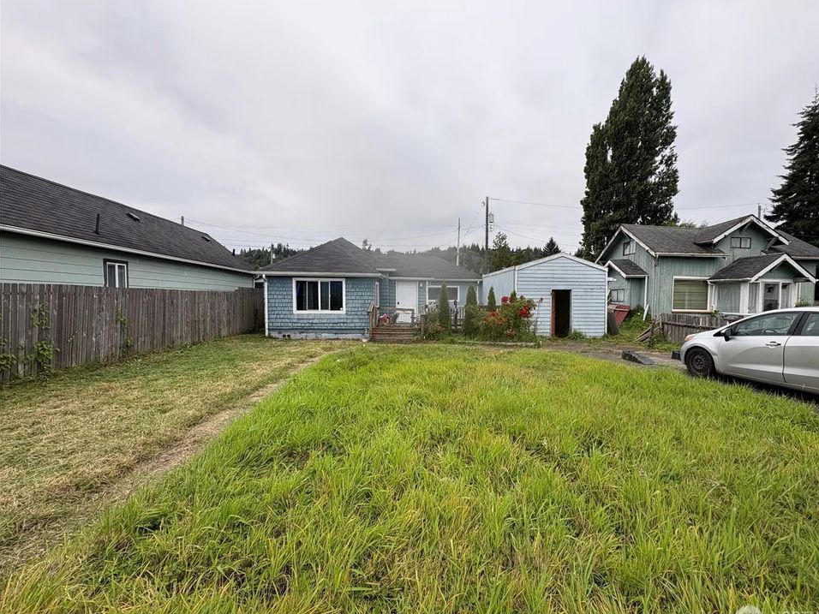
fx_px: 355
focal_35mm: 15
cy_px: 313
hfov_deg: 98.0
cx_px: 438
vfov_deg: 81.7
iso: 40
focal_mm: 2.22
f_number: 2.2
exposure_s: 1/359
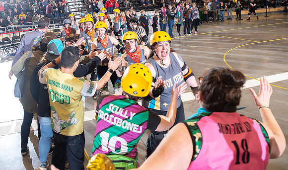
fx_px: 245
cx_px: 117
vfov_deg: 37.5
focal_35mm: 32
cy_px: 47
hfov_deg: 60.4
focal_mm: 24
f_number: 6.3
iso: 640
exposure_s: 1/160
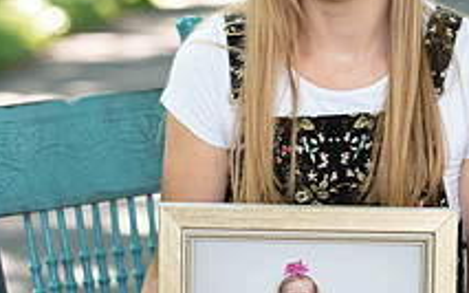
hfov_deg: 8.8
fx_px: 3028
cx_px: 313
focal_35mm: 237
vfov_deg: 5.5
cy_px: 143
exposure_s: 1/200
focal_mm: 110
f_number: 3.5
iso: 640
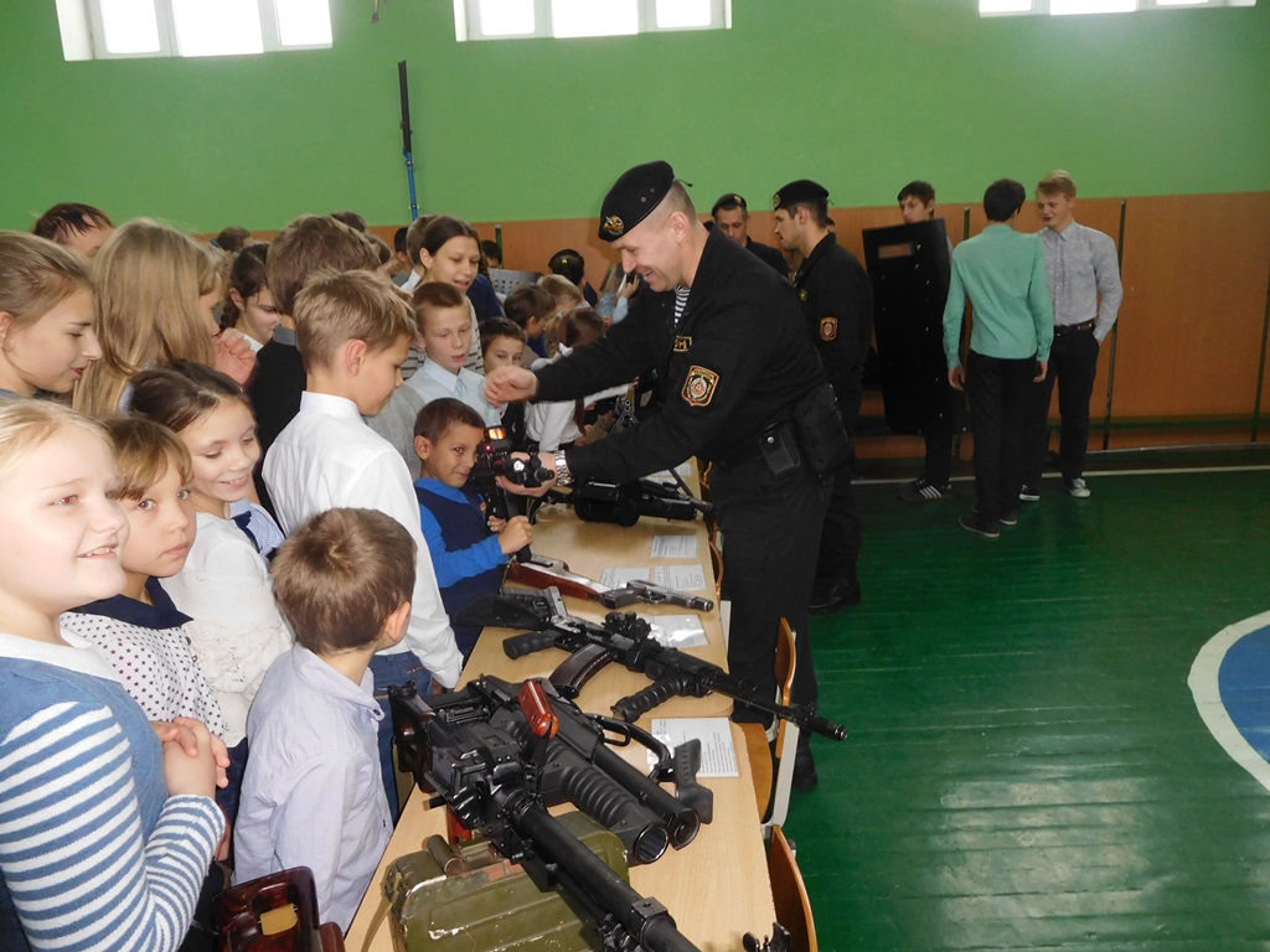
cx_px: 635
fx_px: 917
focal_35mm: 25
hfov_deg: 69.4
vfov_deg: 54.9
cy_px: 476
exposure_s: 1/30
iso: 320
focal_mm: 4.5
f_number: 3.4
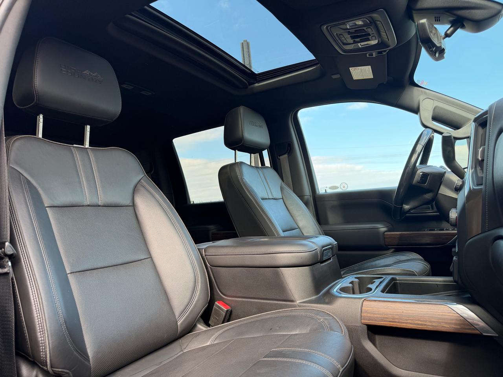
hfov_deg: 71.6
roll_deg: +5.9
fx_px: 349
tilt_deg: +4.5
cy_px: 188
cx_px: 252
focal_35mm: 24
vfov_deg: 56.8
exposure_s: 1/272
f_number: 1.78
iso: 80
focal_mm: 6.76
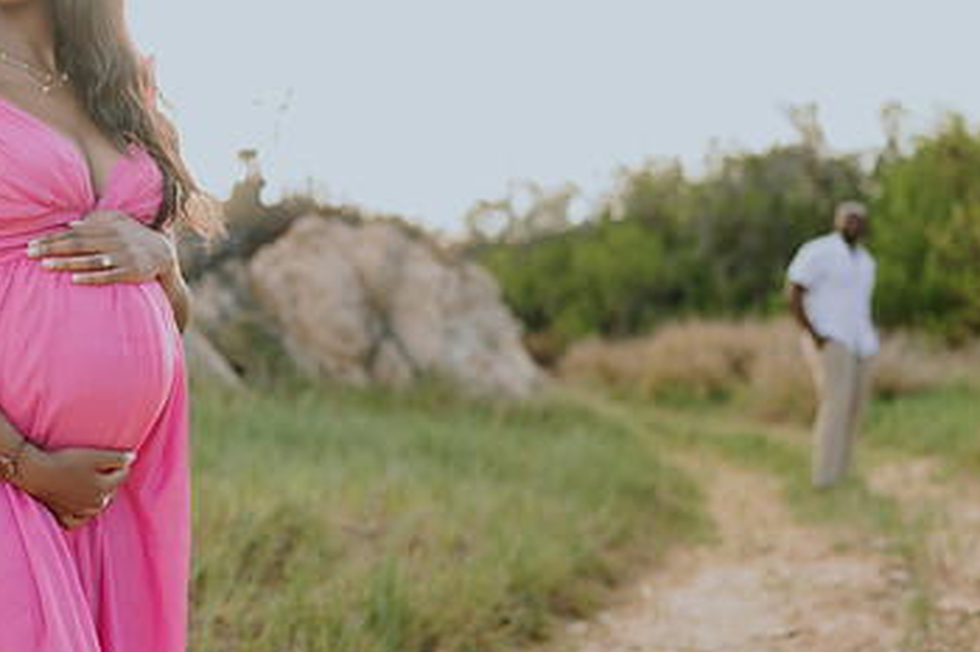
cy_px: 248
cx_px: 526
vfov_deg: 23.3
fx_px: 1578
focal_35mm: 58
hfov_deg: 34.5
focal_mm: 35
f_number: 1.8
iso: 50
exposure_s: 1/500
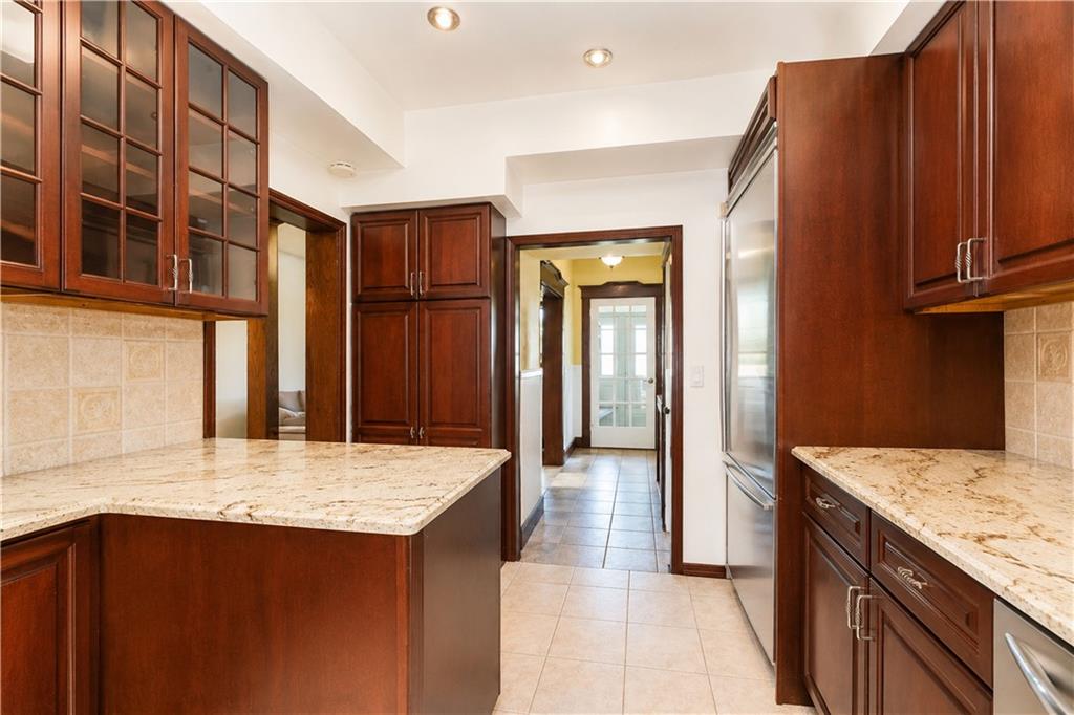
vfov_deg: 77.3
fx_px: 447
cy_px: 358
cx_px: 537
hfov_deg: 100.4
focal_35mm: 15
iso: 2000
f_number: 7.1
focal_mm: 10
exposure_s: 1/60
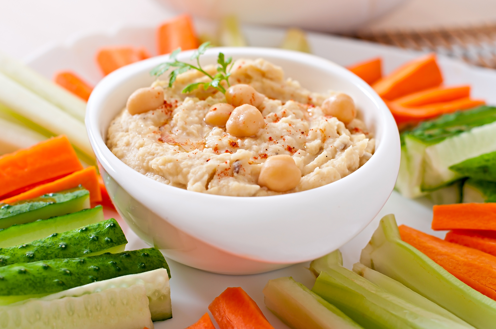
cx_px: 248
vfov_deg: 18.1
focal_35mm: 75
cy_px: 164
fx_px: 1032
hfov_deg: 27.0
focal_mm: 50
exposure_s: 1/200
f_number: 5
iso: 100
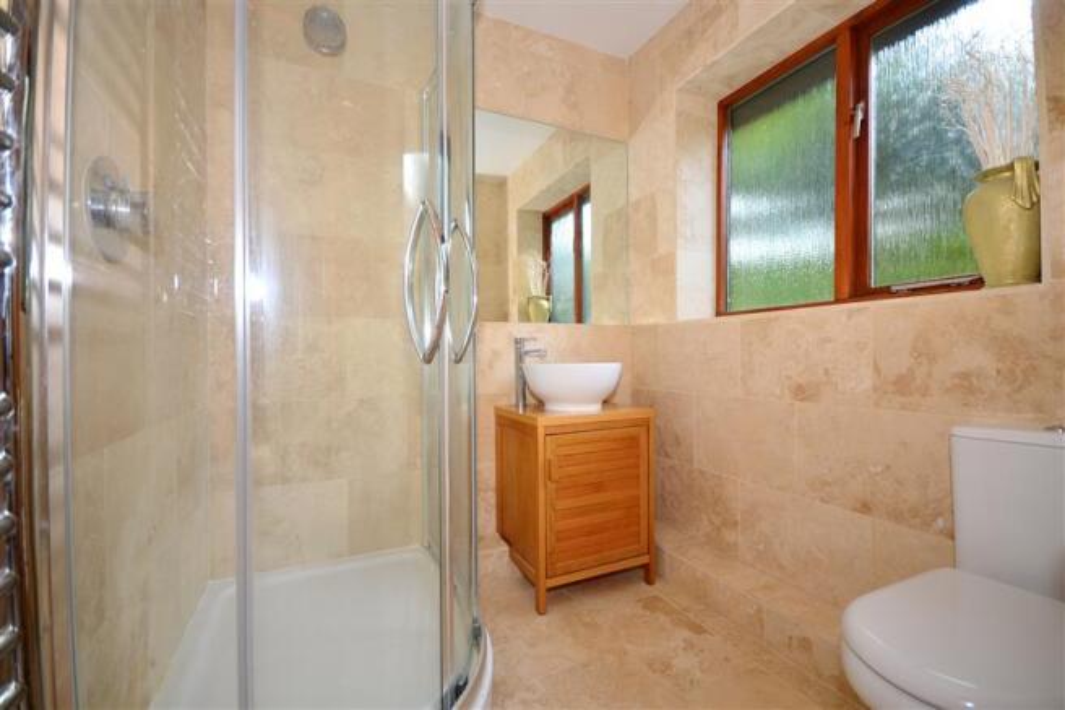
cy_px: 355
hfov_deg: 100.4
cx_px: 532
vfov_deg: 77.3
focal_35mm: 15
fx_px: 444
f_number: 5
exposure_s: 1/80
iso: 200
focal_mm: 10
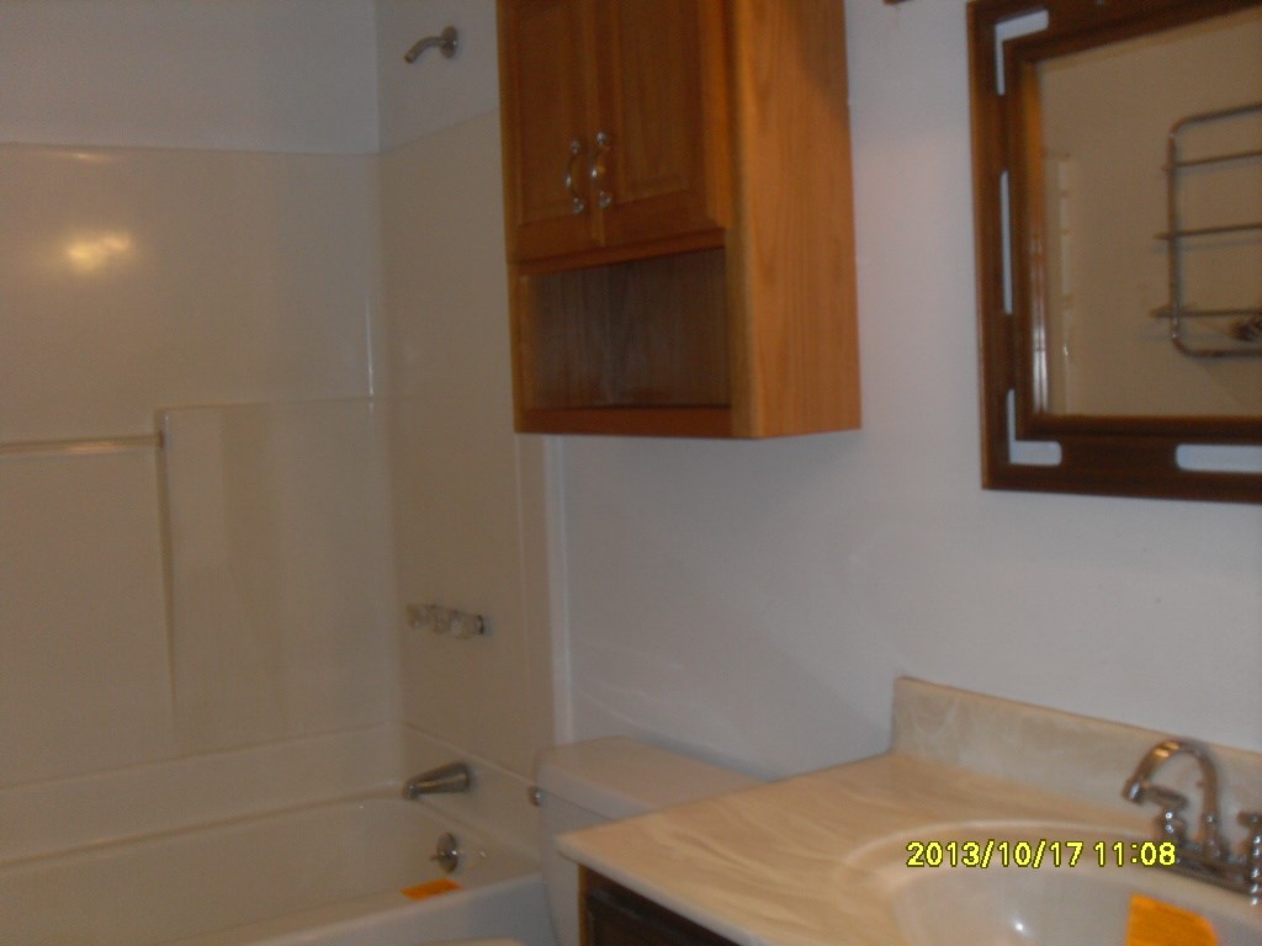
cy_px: 473
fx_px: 1349
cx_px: 631
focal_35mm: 37
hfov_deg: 50.1
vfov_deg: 38.7
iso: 100
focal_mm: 6.3
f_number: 2.8
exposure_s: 1/45
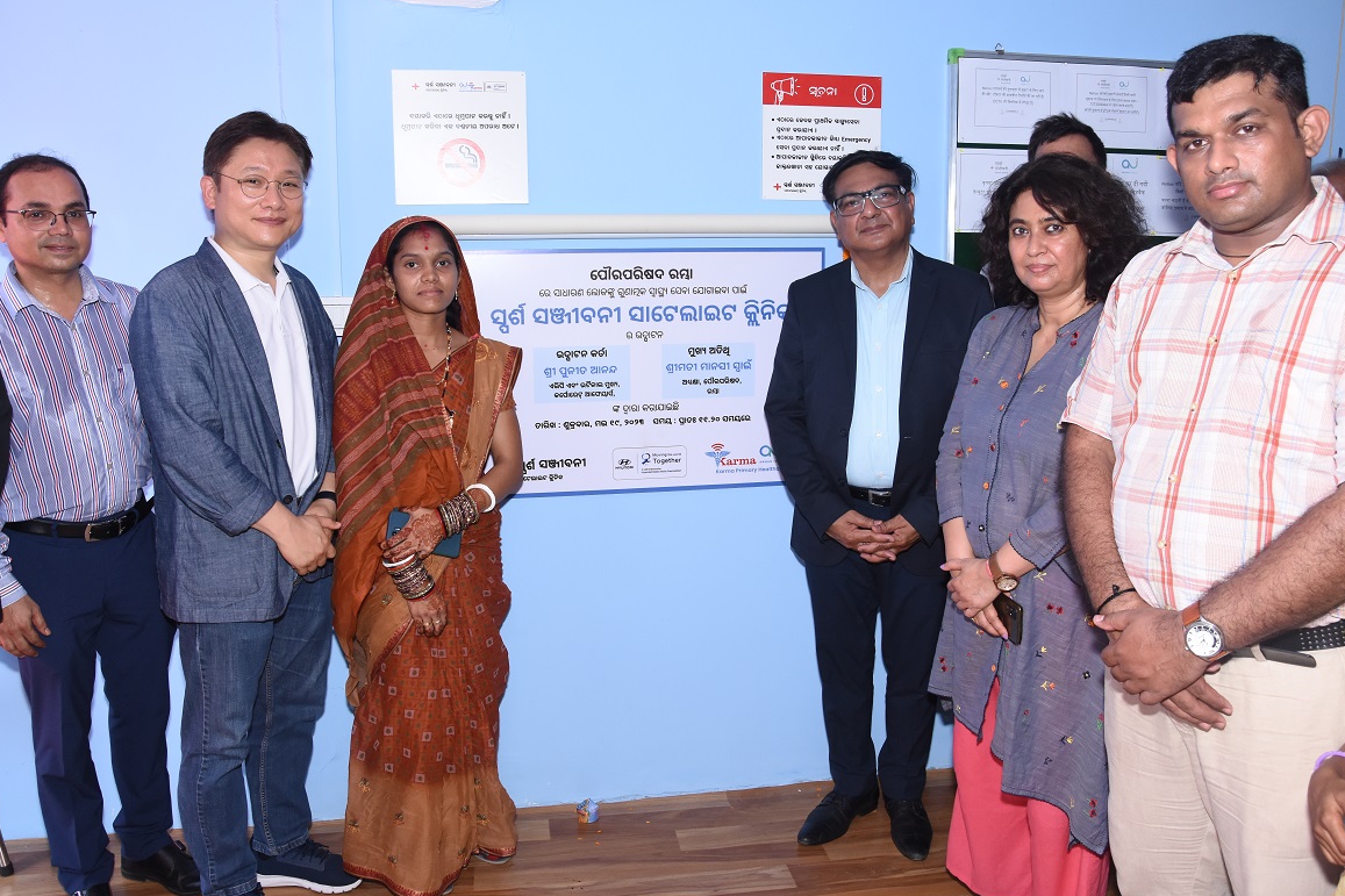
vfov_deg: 46.4
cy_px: 438
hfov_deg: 65.5
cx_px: 688
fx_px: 1046
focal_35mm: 28
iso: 1000
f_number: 7.1
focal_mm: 18
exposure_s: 1/125
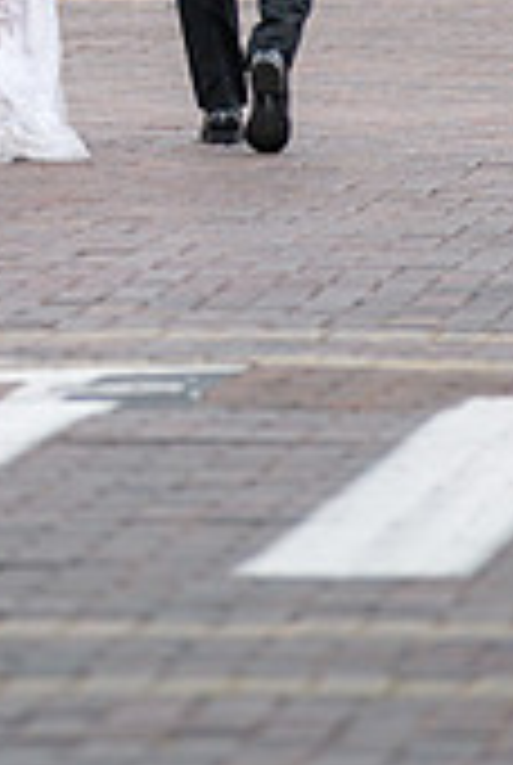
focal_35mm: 528
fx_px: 11239
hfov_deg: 2.6
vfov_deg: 3.9
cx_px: 32
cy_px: -230
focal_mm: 200
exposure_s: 1/3200
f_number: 2.8
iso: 250
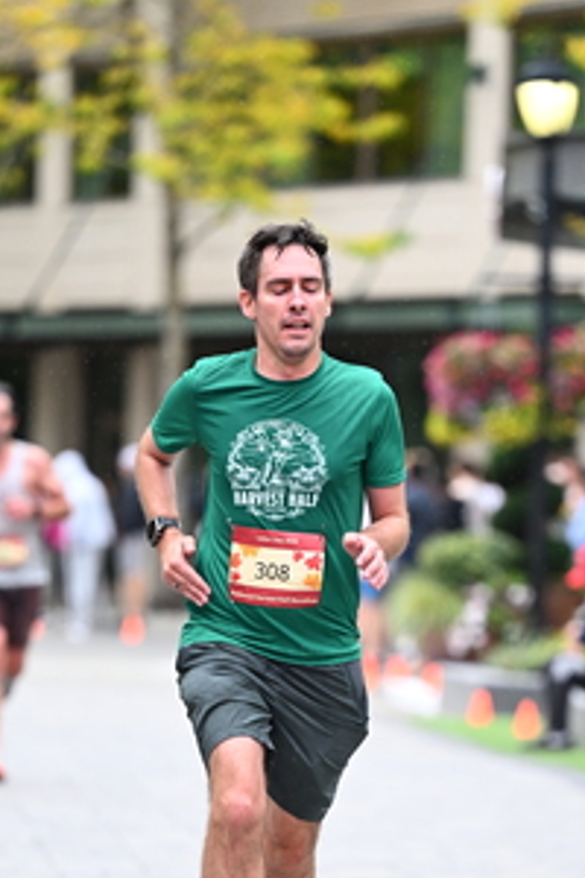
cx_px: 379
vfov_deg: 7.0
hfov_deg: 4.7
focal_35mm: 293
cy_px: 682
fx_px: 7141
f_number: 2.8
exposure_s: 1/1600
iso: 1250
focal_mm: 160
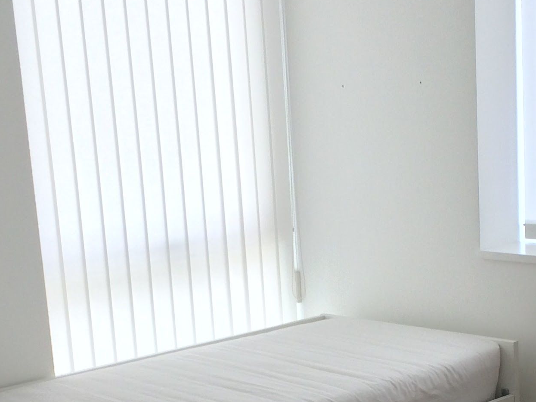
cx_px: 354
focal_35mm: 76
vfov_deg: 19.1
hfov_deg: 25.5
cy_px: 349
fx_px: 1177
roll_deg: +2.5
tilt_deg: -12.9
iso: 50
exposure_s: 1/100
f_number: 2.2
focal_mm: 4.15
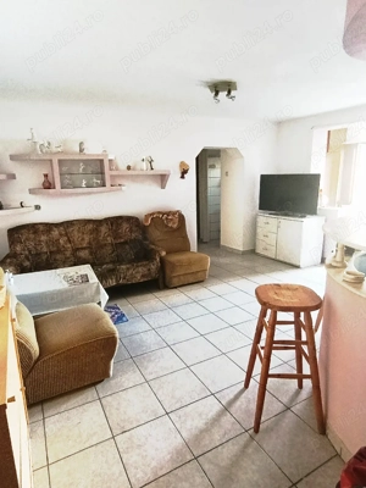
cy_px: 244
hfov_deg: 66.0
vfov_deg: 81.7
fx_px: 282
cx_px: 183
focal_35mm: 20
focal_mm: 1.65
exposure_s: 1/33.3
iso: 416
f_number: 2.2
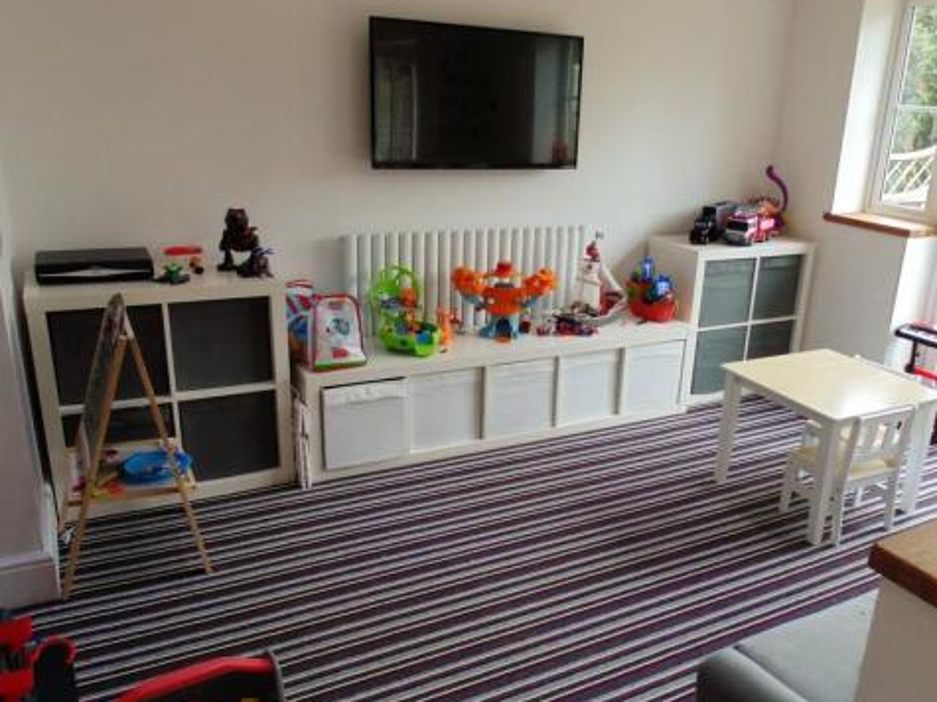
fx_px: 731
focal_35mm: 27
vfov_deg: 51.3
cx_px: 543
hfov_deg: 64.9
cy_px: 372
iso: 200
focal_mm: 4
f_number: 3.1
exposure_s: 1/40
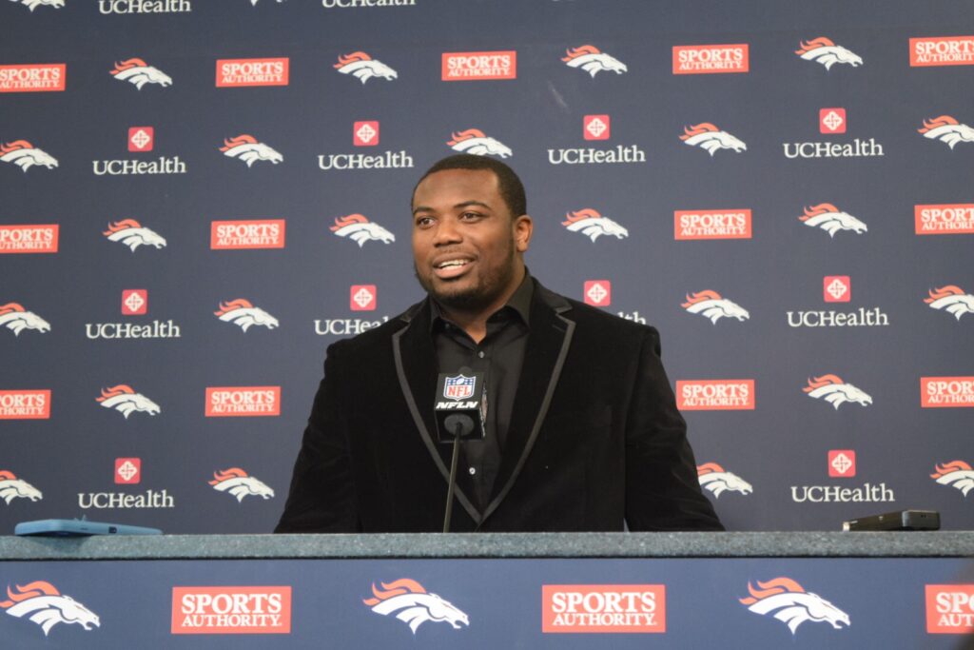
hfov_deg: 24.6
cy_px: 325
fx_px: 2232
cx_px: 487
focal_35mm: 82
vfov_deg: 16.6
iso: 2500
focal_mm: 55
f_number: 5.6
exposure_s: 1/60
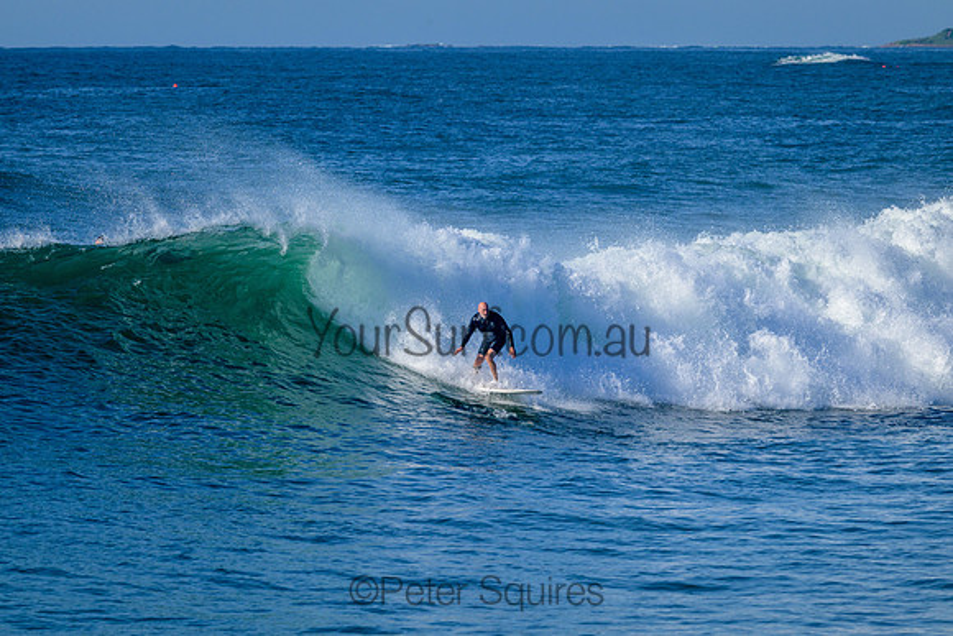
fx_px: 10107
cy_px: 318
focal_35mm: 382
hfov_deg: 5.4
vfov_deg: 3.6
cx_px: 476
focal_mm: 370
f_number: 10
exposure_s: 1/2000
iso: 450
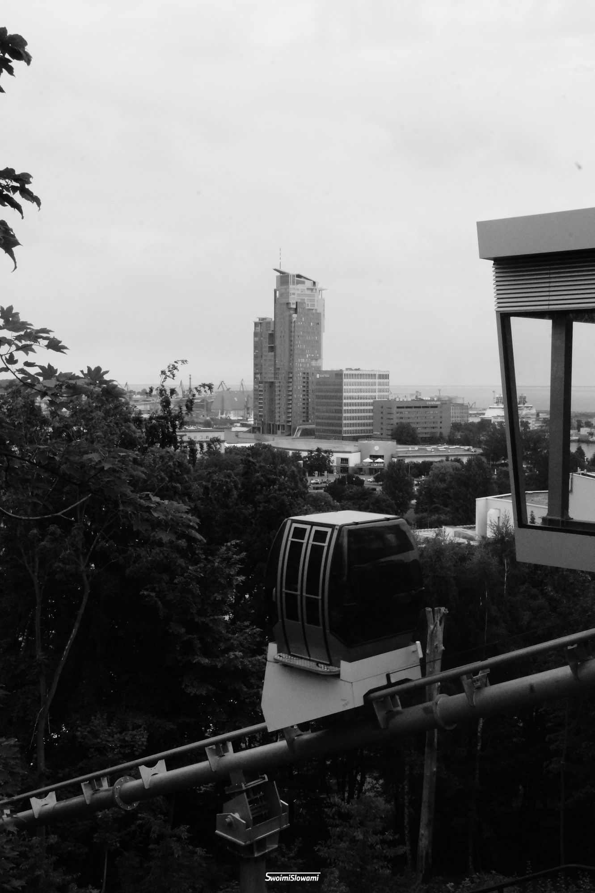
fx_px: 968
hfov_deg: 34.2
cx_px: 298
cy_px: 446
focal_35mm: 39
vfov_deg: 49.6
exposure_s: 1/60
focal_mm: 26
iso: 2500
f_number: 25
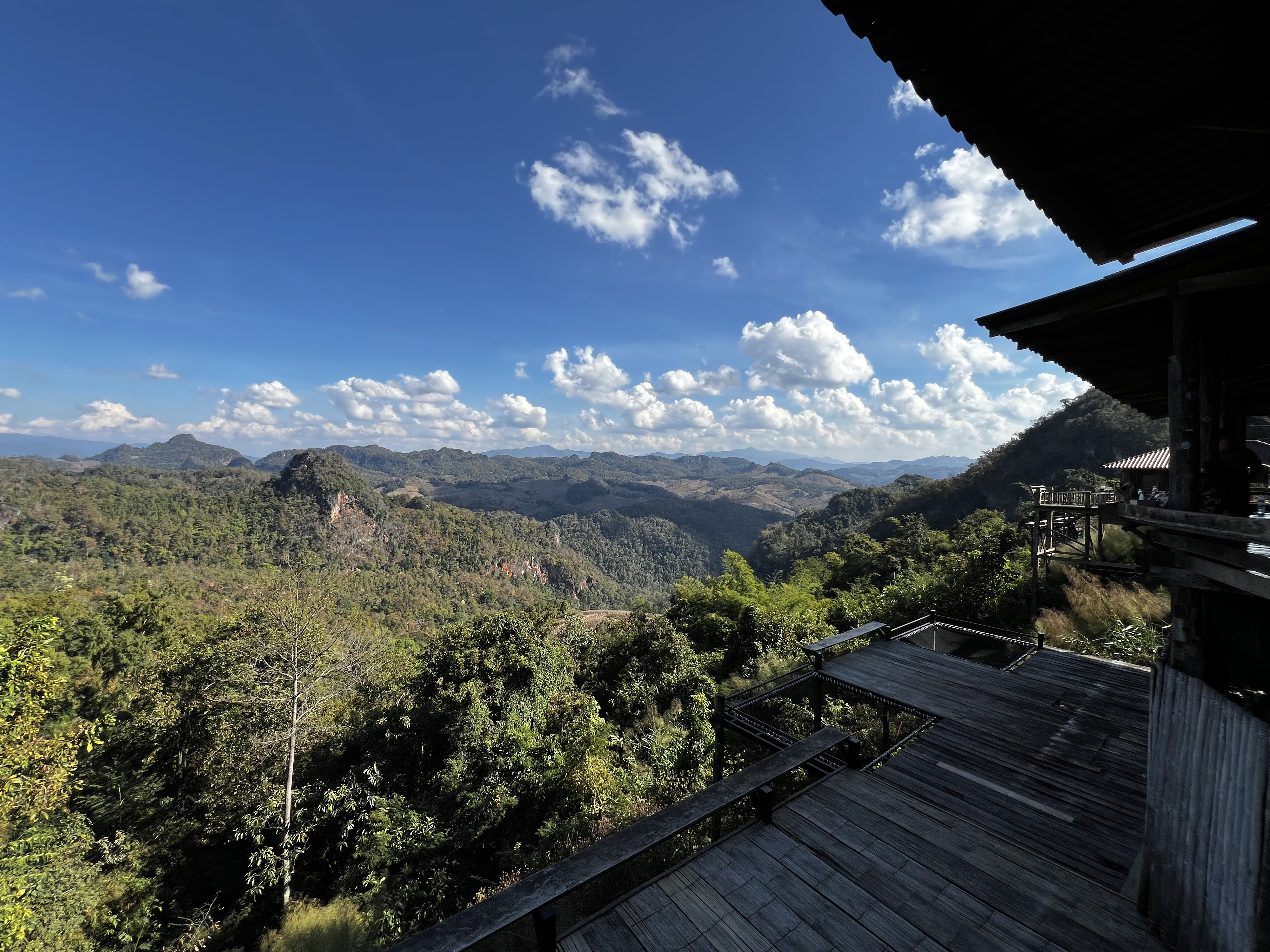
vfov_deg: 89.9
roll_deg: -0.6
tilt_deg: -0.4
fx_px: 477
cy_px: 476
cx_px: 635
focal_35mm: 13
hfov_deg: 106.2
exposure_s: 1/1845
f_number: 1.8
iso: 32
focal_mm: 1.57
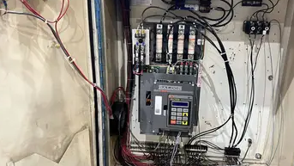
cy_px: 89
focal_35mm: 33
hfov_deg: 59.4
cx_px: 160
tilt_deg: -18.1
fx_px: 257
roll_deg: -1.0
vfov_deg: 35.6
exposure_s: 1/60
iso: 200
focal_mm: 5.7
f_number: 1.5
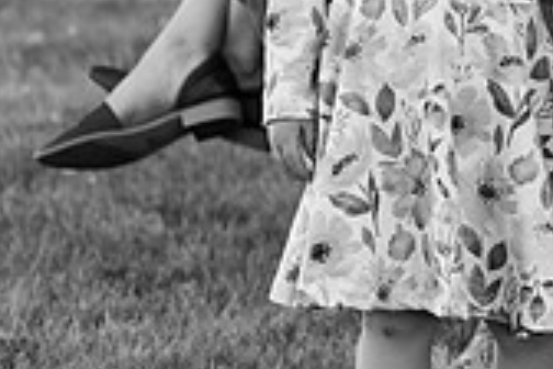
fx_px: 4516
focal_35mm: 294
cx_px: 905
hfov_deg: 6.9
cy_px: -58
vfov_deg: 4.7
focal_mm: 85
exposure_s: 1/500
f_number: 5.6
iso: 500
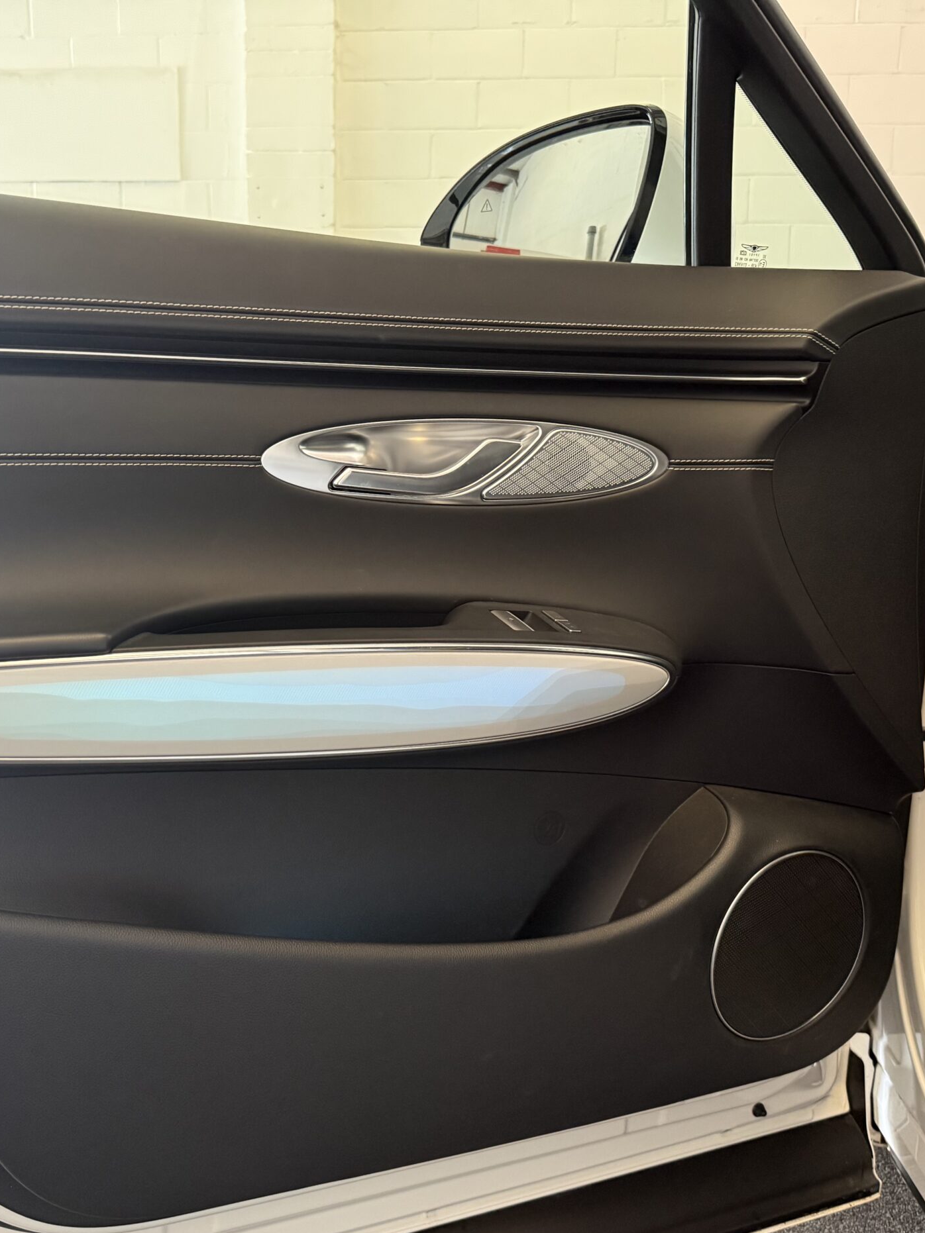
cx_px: 375
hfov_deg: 42.8
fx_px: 1176
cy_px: 635
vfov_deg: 55.3
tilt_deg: -11.4
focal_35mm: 33
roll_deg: -0.5
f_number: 1.78
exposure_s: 1/60
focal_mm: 6.76
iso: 400
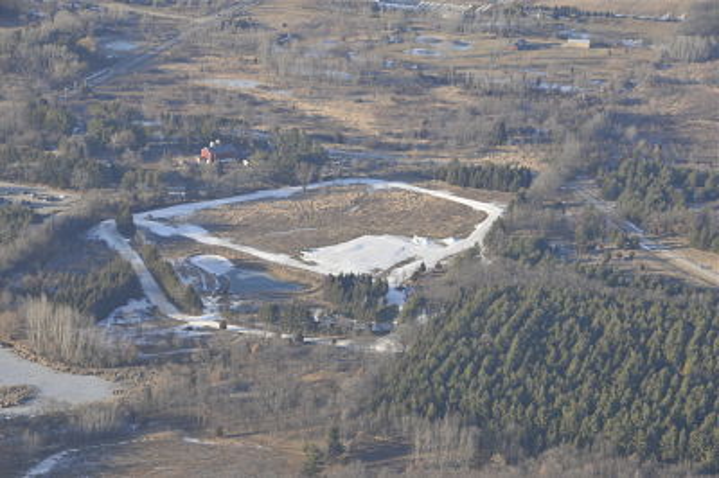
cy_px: 239
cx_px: 360
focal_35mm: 120
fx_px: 2395
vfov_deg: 11.4
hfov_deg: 17.1
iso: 500
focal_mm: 80
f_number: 10
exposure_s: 1/400
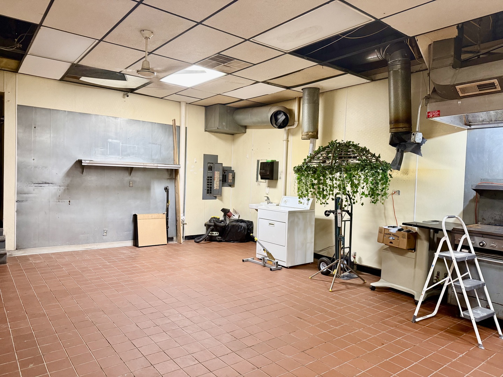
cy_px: 188
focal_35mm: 24
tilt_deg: -1.9
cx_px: 252
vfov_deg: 56.8
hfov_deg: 71.6
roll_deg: -1.8
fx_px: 349
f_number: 1.78
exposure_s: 1/60
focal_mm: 6.76
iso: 320
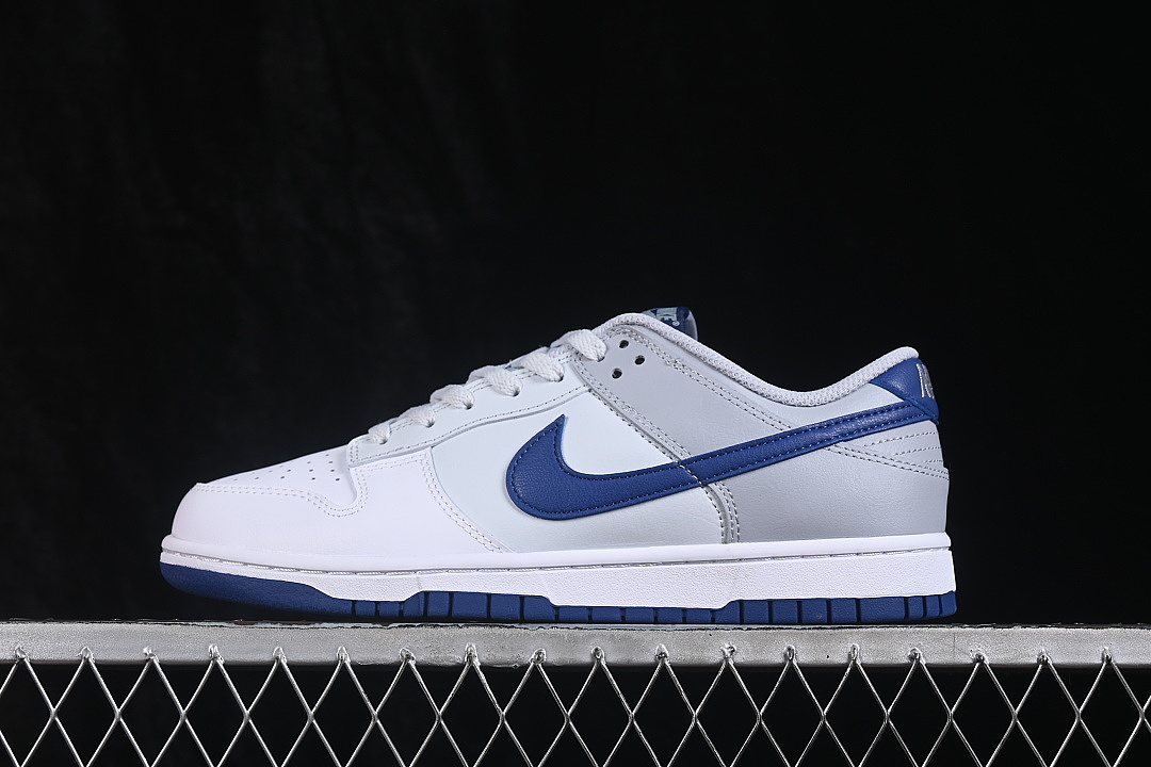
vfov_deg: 18.2
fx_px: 2398
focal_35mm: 75
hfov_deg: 27.0
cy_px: 384
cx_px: 576
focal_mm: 50
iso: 160
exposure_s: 1/80
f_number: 8
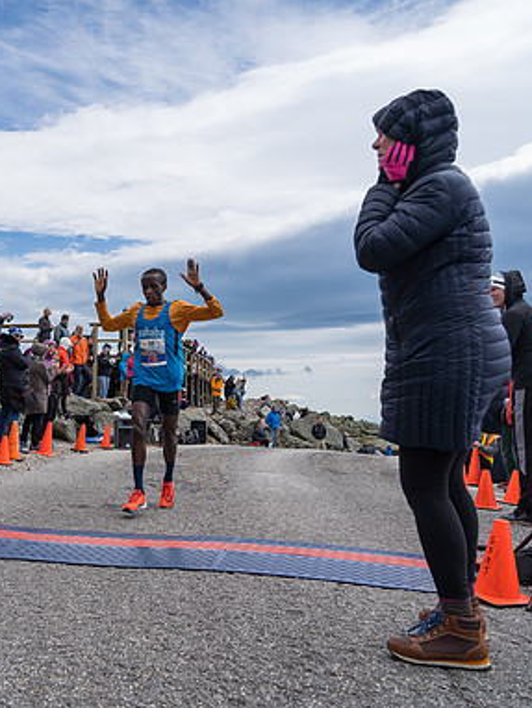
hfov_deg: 39.8
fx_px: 716
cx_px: 141
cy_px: 357
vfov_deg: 52.6
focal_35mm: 35
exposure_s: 1/1000
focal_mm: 24
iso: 100
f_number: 4
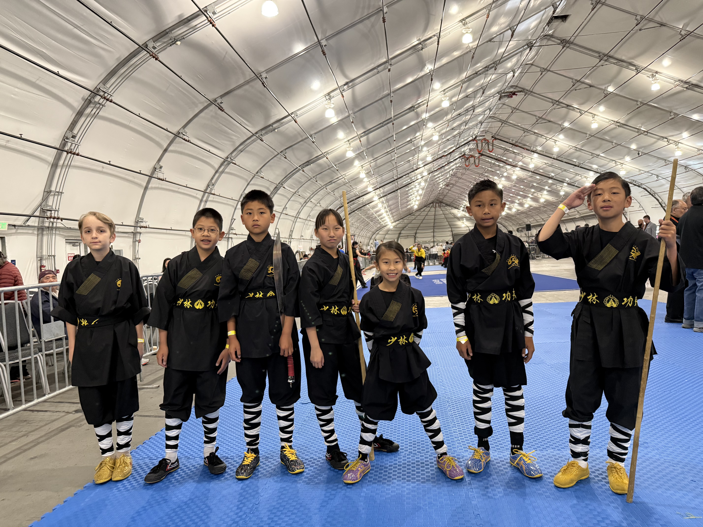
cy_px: 264
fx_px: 487
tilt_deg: -0.2
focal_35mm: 24
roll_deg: +1.6
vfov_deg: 56.8
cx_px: 352
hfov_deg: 71.6
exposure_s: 1/60
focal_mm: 6.76
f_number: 1.78
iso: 500
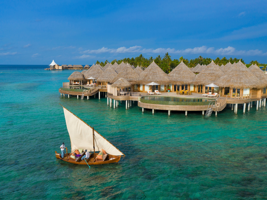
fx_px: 239
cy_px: 102
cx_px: 129
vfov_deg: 45.4
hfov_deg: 58.3
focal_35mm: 31
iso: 100
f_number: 4
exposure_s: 1/400
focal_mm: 10.26
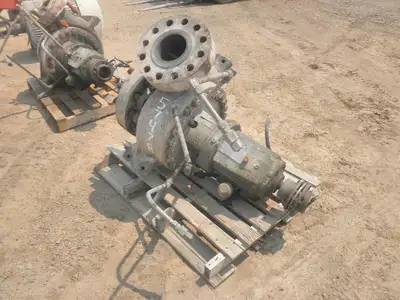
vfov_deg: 49.7
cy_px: 150
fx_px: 324
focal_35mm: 28
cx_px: 200
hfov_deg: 63.4
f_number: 8.5
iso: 64
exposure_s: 1/125
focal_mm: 5
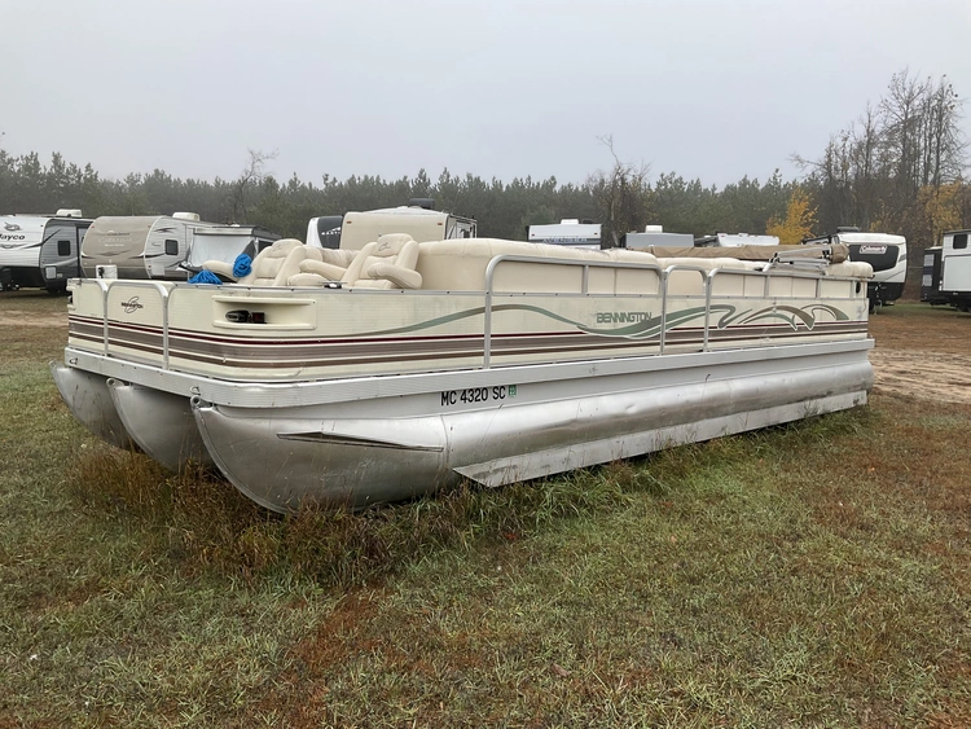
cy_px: 364
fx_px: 814
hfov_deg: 61.6
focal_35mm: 29
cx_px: 486
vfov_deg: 48.3
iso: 20
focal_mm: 3
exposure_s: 1/144
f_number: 1.8
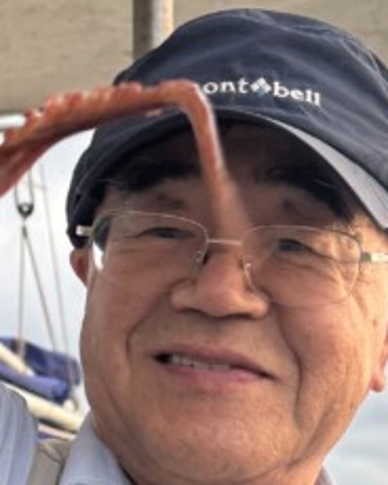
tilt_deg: +17.3
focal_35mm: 102
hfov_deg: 14.9
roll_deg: +0.2
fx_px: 1464
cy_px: 293
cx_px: 36
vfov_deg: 18.8
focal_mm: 6.76
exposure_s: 1/84
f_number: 1.78
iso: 200
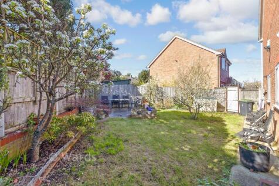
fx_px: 116
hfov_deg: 100.4
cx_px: 140
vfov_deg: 77.3
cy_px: 93
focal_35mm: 15
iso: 160
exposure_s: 1/125
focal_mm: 10
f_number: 8
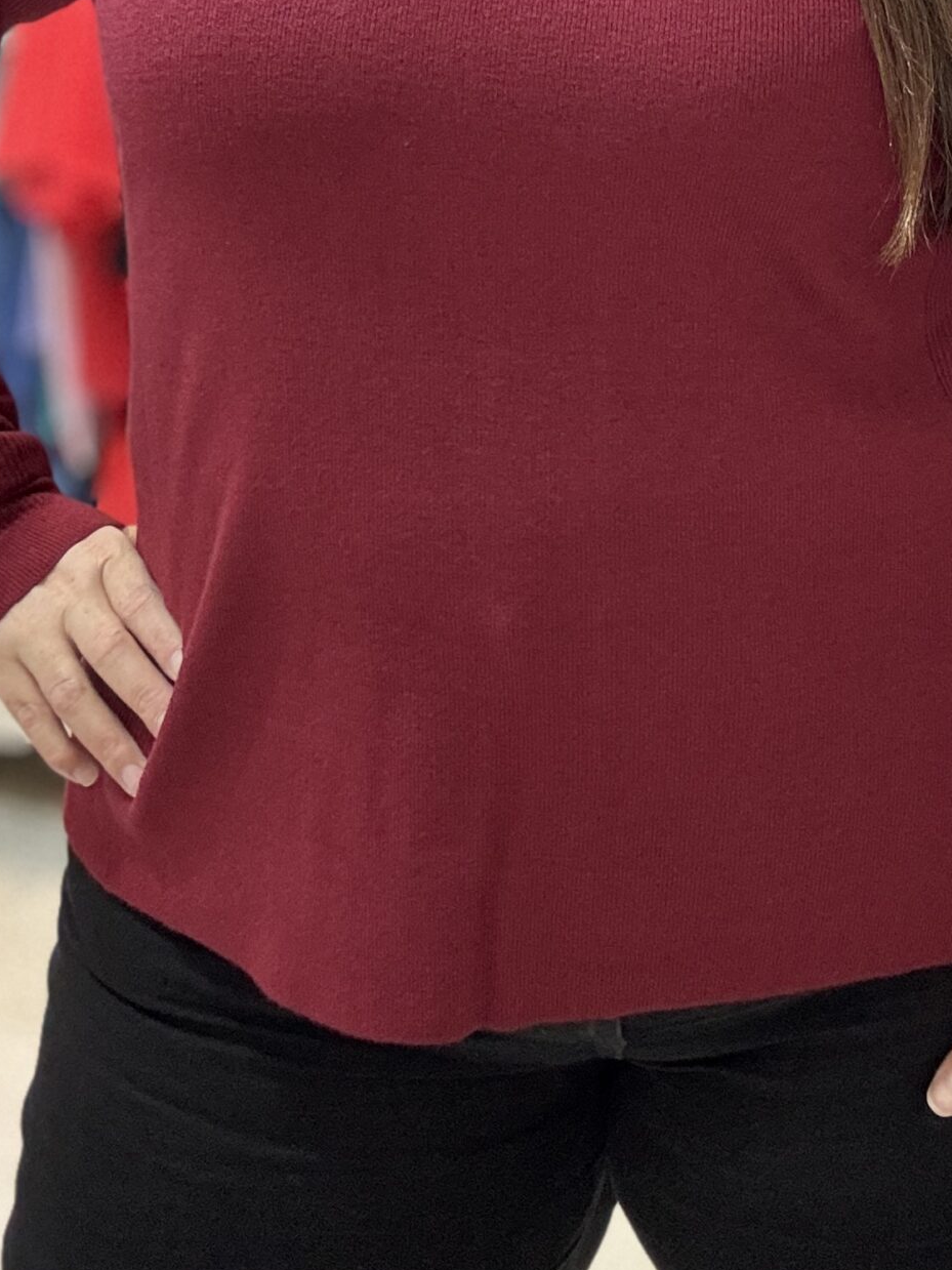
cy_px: -28
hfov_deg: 23.5
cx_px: 665
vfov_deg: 29.0
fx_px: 2274
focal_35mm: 62
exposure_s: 1/50
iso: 200
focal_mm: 2.69
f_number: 1.9
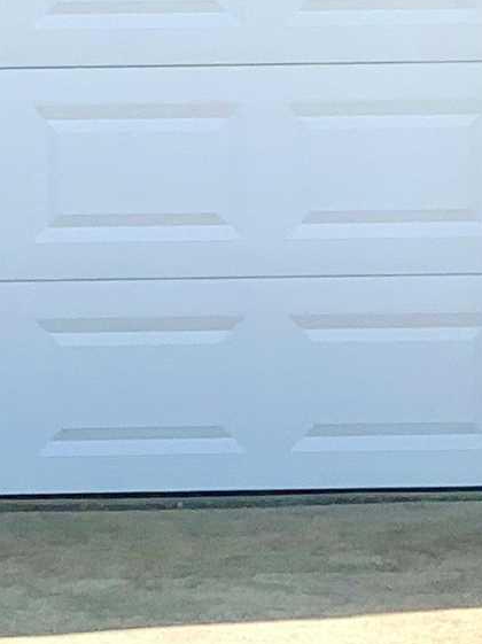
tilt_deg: +2.8
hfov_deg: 5.2
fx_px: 5297
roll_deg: +0.5
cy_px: -102
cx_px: 733
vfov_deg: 6.9
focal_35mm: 285
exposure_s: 1/1089
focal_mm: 6
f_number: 2.4
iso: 16
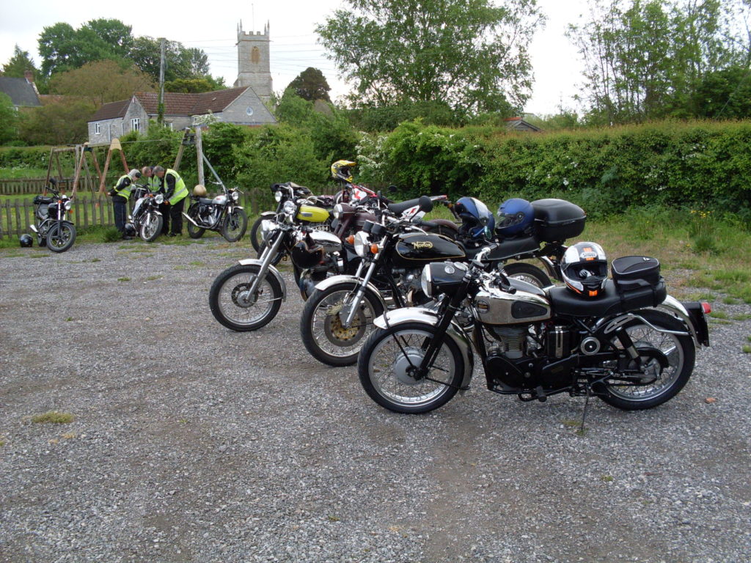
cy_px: 282
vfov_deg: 37.7
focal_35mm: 38
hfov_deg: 49.0
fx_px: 824
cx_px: 376
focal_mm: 6.3
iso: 80
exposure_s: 1/350
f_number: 2.8
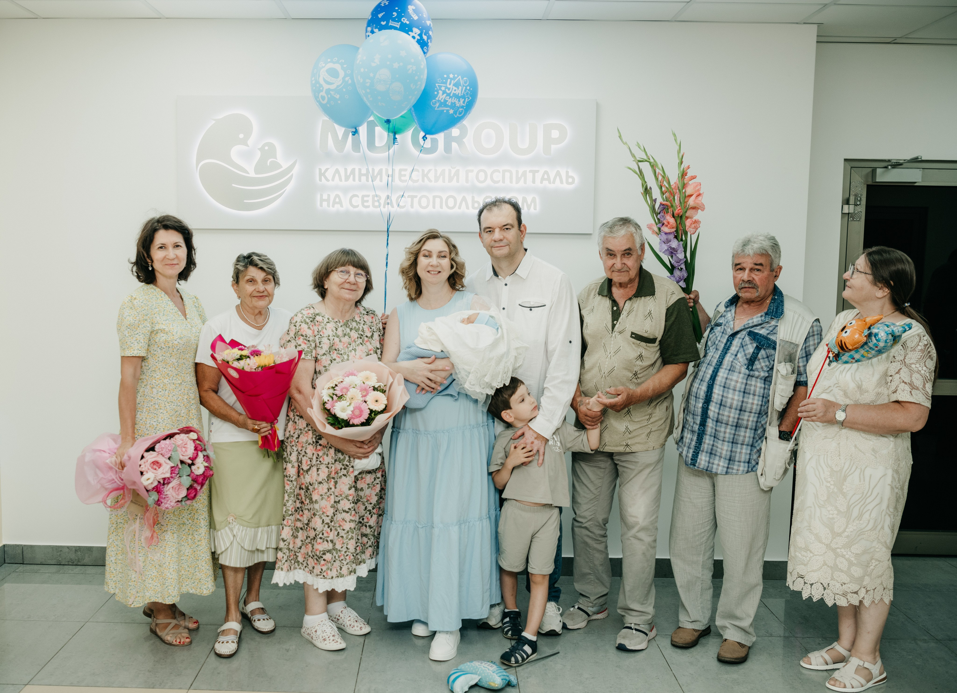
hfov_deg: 52.6
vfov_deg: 39.5
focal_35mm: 35
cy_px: 355
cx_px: 410
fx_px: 964
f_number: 4
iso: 160
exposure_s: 1/160
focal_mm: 29
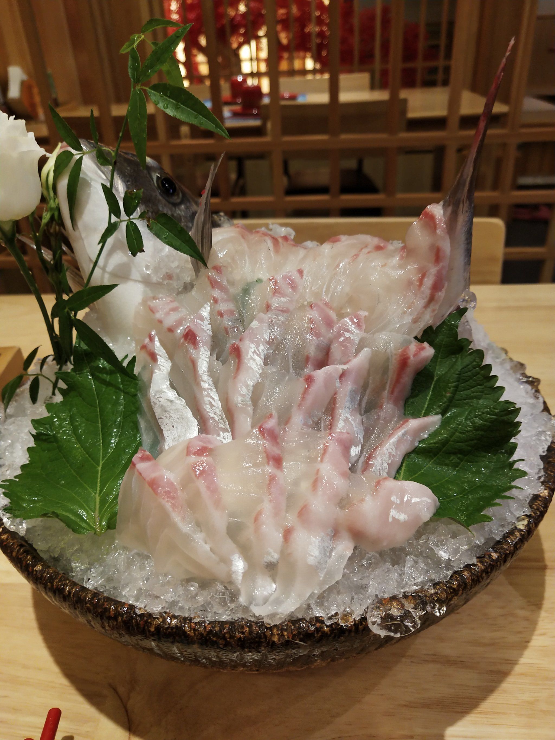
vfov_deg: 60.0
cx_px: 278
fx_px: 641
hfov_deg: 46.8
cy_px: 370
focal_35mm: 30
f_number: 1.8
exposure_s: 1/50
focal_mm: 3.95
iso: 182
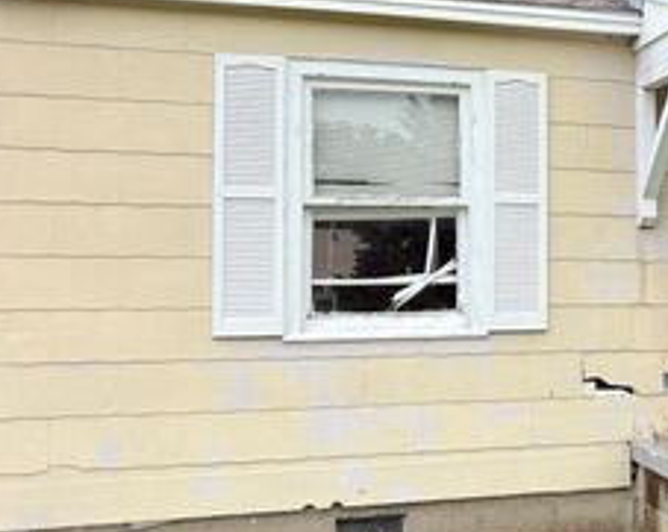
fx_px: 1106
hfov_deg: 31.5
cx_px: 642
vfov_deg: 27.1
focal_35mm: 56
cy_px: 228
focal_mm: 5.96
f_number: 1.6
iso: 50
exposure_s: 1/1550
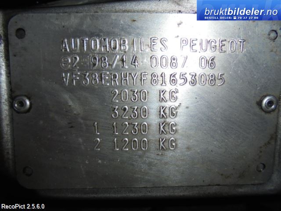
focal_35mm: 26
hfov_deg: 67.3
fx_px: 211
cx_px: 140
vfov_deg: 53.1
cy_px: 106
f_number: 11.5
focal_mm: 4.6
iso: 100
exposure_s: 1/30
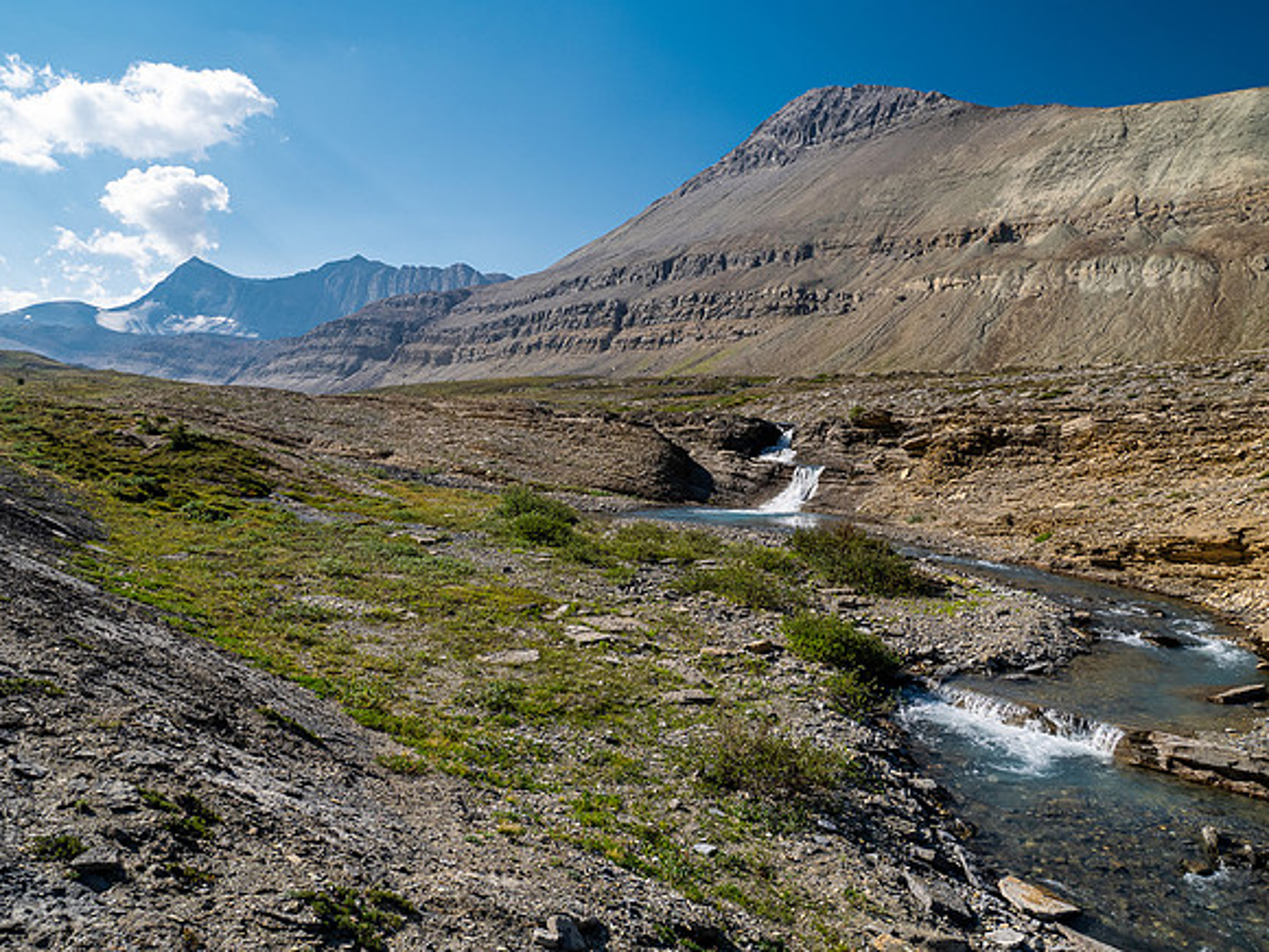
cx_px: 634
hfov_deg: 71.6
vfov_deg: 56.8
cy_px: 476
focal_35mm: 24
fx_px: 880
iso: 200
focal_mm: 12
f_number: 8
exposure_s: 1/200
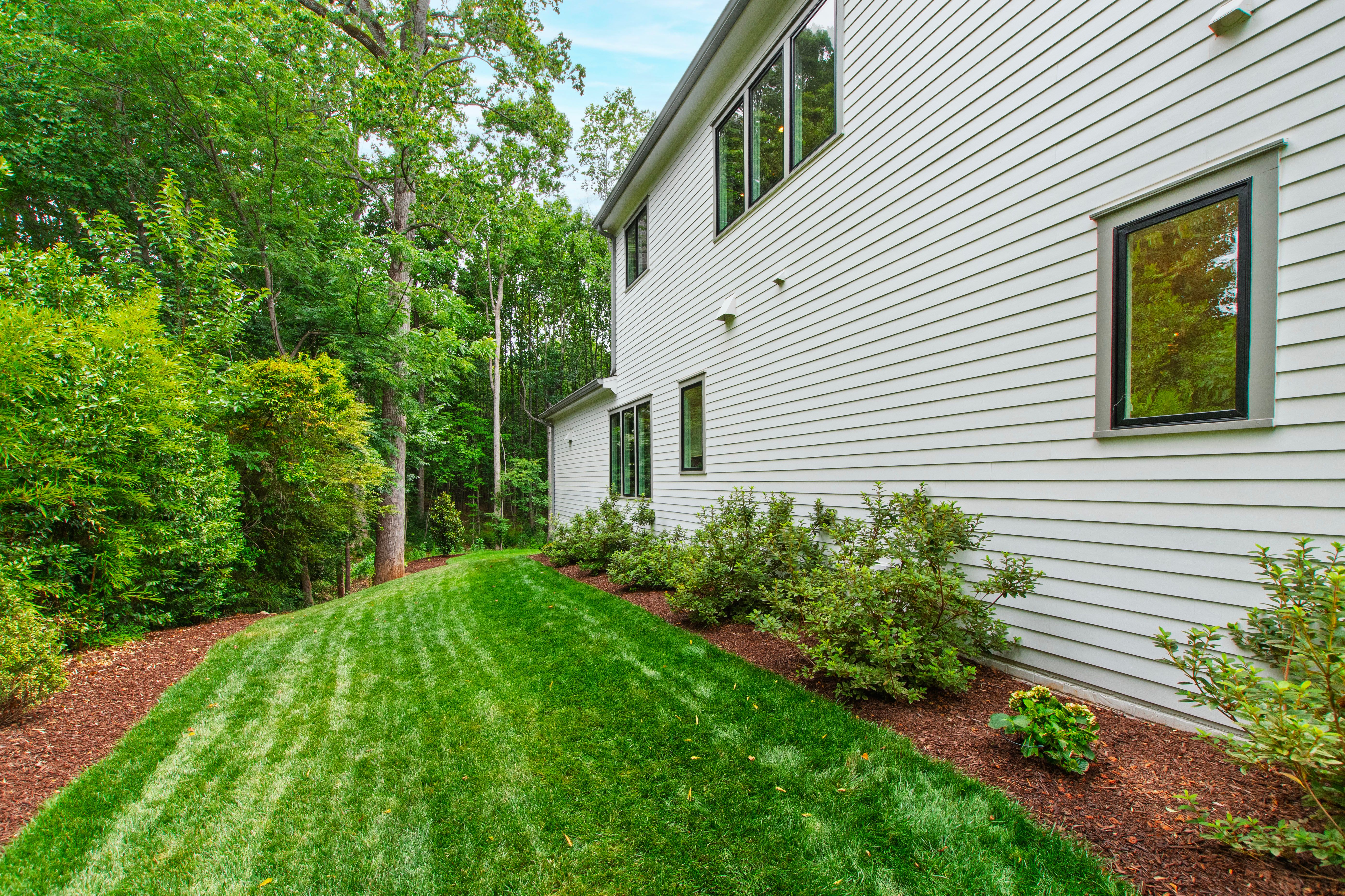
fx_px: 560
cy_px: 448
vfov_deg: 77.3
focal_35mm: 15
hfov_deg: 100.4
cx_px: 672
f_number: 8
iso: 320
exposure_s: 1/160
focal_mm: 10
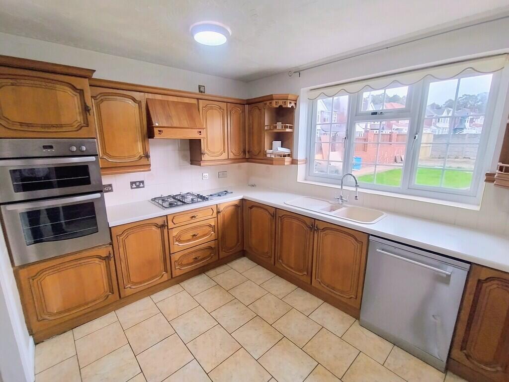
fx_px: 235
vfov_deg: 78.1
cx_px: 254
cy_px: 191
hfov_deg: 94.5
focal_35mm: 16
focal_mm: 1.66
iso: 170
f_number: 2.2
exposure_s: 1/100
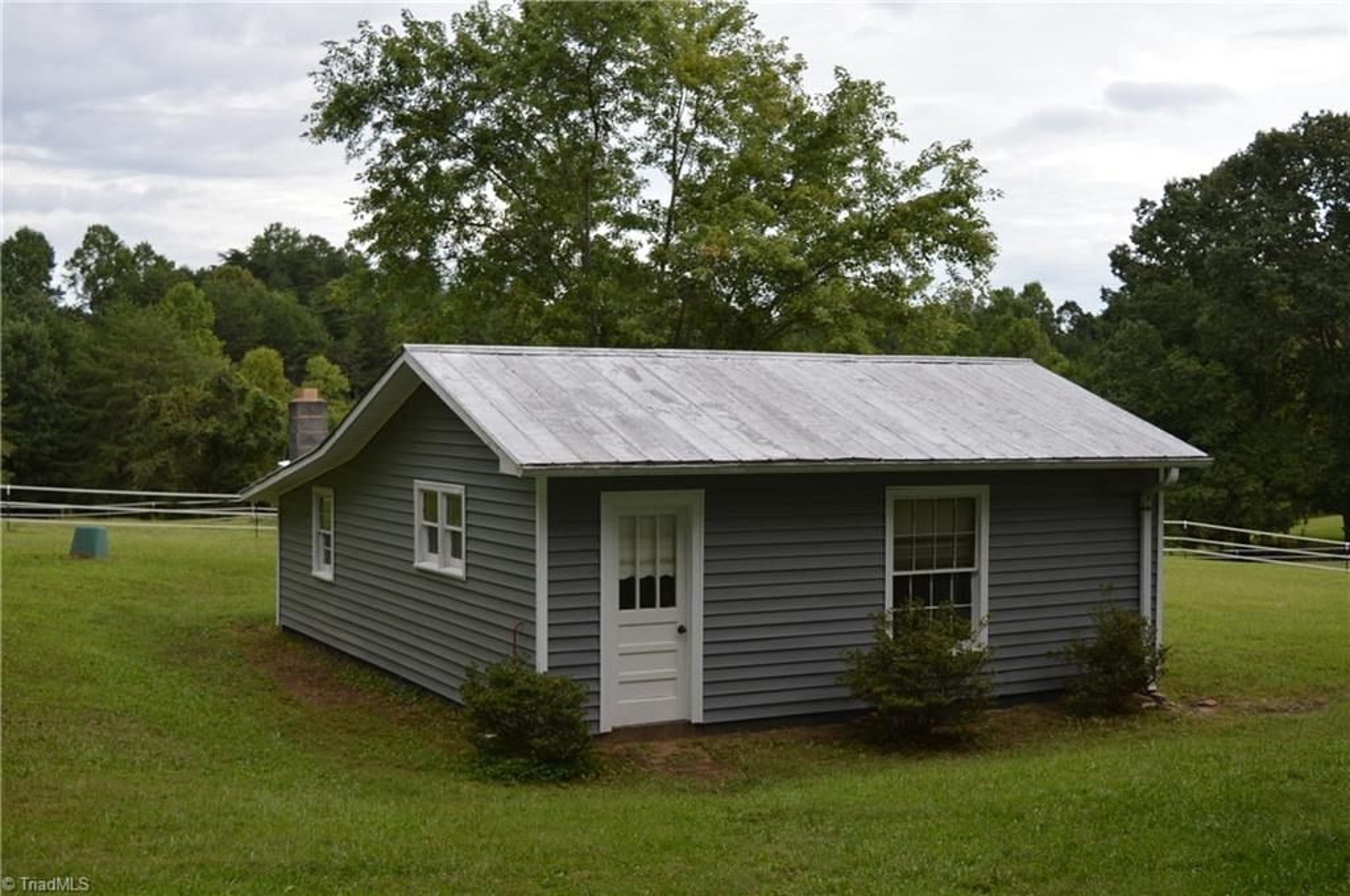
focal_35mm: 44
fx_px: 1629
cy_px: 448
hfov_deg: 45.0
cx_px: 675
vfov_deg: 30.8
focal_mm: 29
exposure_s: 1/200
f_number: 5.6
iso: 100
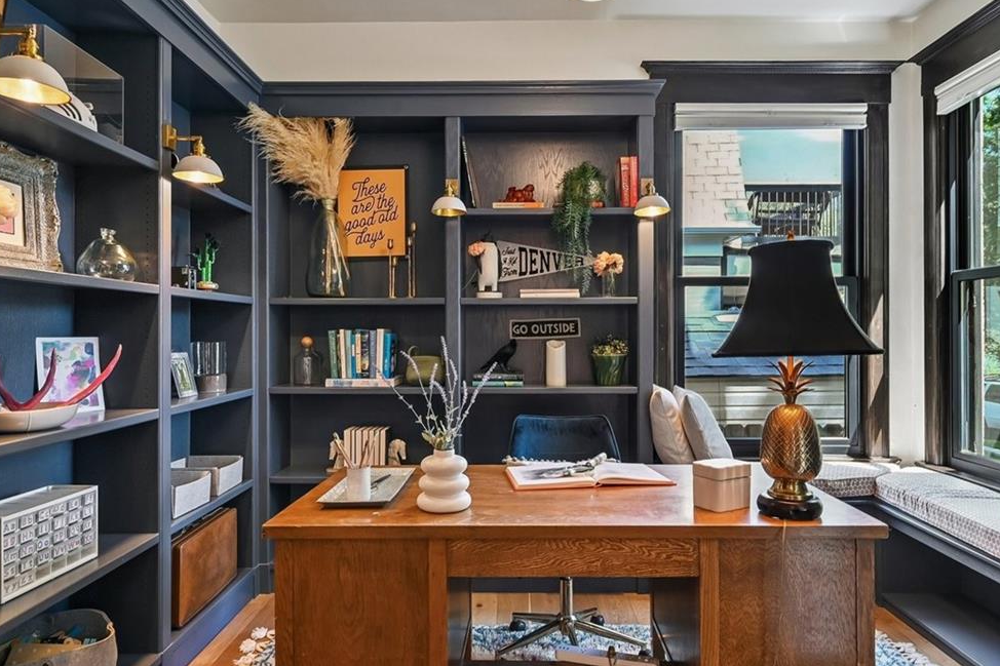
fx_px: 639
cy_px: 327
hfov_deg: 76.1
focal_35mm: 23
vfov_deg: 55.1
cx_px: 516
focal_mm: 14
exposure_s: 1/2.5
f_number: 10
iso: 125
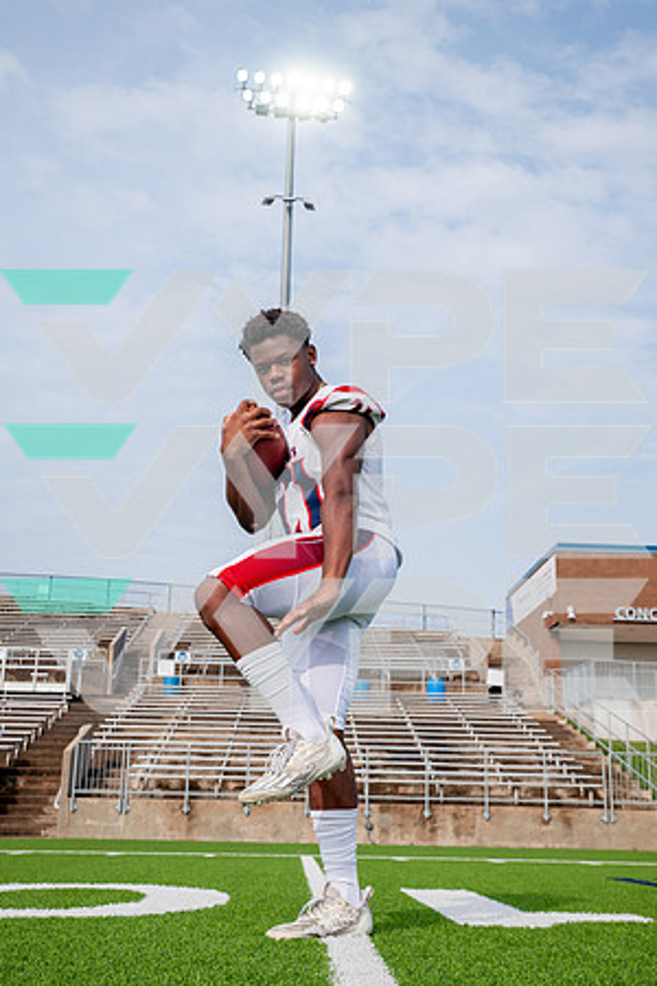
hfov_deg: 33.4
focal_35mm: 40
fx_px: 1095
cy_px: 493
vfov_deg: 48.5
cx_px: 328
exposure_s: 1/320
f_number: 7.1
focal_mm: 40
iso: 125
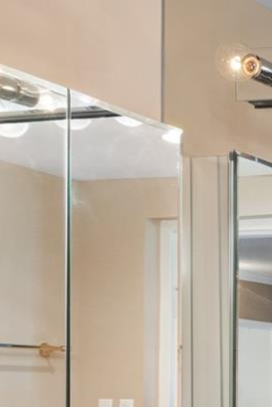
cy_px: 407
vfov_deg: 21.3
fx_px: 1047
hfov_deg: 11.4
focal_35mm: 92
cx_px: 718
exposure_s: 1/4
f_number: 9
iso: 400
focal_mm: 18.5
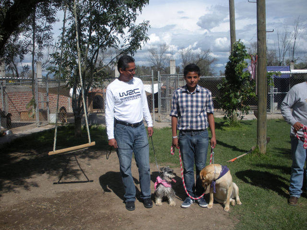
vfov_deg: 39.7
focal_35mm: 36
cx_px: 154
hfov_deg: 51.4
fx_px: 319
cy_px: 115
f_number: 3.5
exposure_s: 1/1100
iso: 64
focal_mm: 6.3
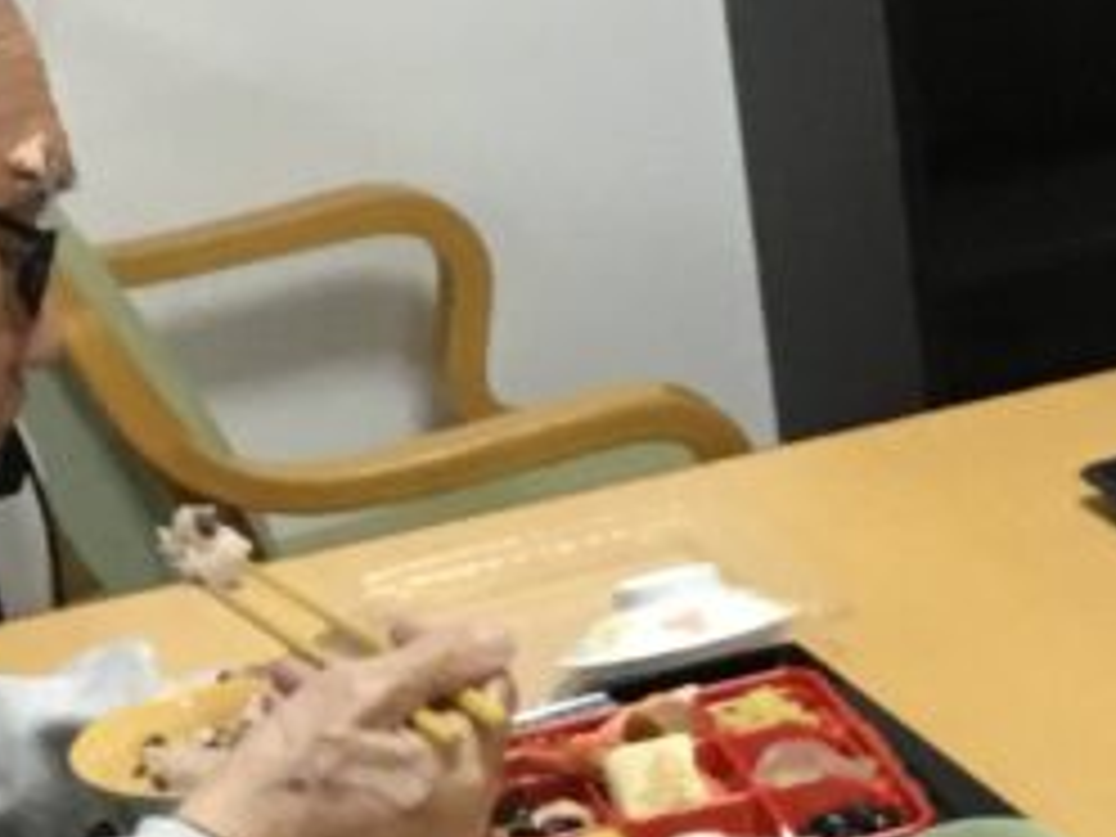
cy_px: 850
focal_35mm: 128
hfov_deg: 14.5
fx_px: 4127
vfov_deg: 11.5
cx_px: 1584
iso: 160
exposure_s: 1/30
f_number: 2.4
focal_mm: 3.3
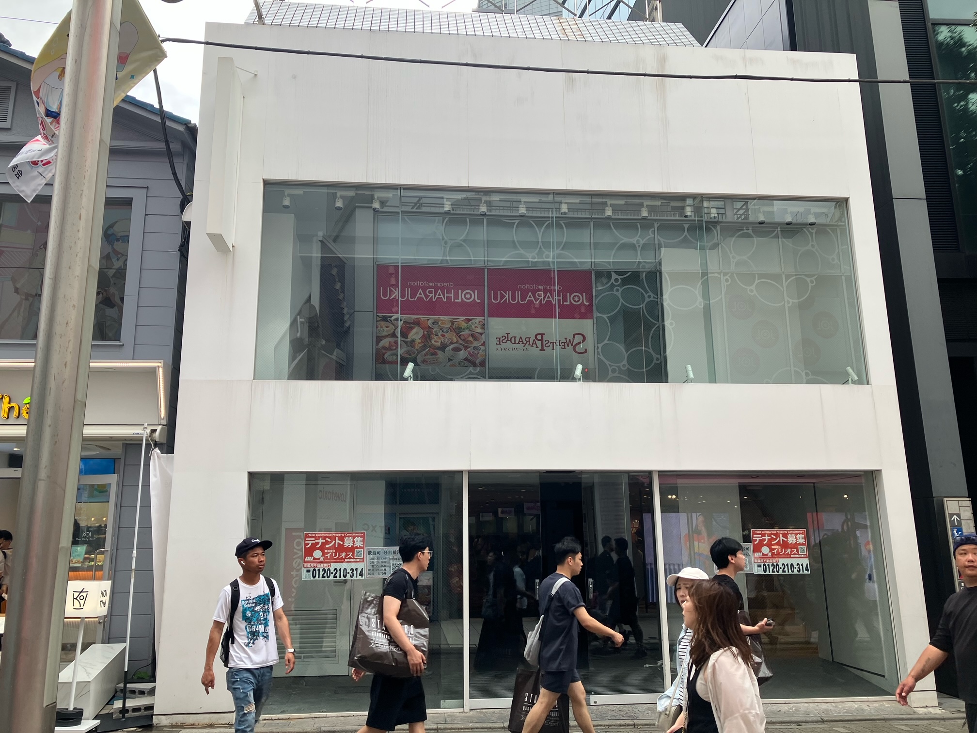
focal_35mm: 28
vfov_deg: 49.7
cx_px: 488
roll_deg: +0.5
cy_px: 366
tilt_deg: +13.2
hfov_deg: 63.4
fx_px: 790
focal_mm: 3.99
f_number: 1.8
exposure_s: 1/161
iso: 25
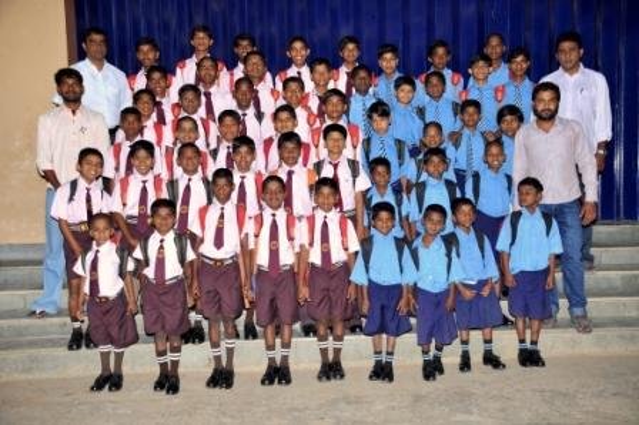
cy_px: 212
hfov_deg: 49.6
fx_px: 692
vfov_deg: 34.2
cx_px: 320
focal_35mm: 39
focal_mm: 26
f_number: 3.8
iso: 200
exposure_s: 1/125
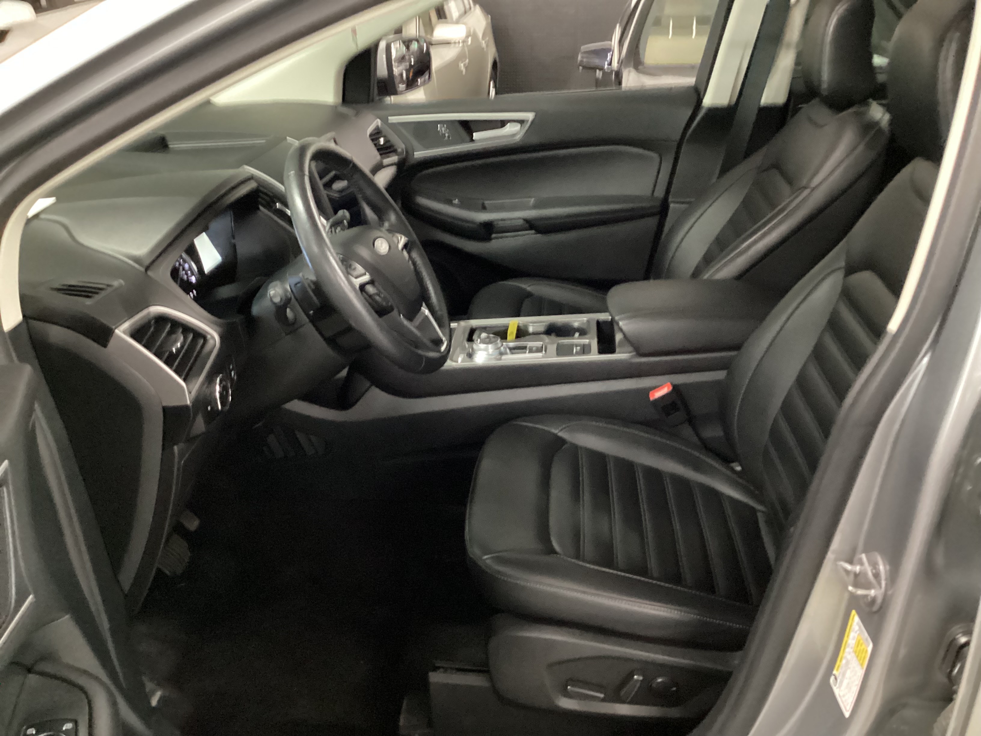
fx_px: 879
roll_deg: +0.0
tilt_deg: -26.9
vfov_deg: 45.4
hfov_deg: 58.4
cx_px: 490
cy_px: 368
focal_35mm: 31
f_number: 2.4
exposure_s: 1/17
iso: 640
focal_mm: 3.3
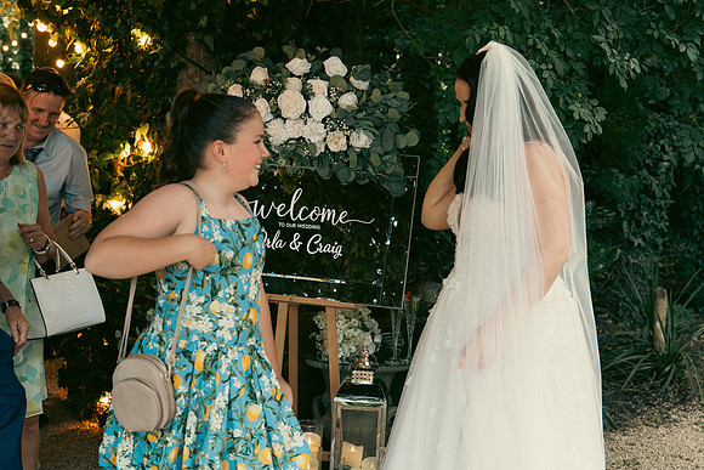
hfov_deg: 33.4
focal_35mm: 60
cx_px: 352
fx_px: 1174
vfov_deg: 22.6
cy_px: 235
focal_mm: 40
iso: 500
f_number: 3.5
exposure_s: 1/200
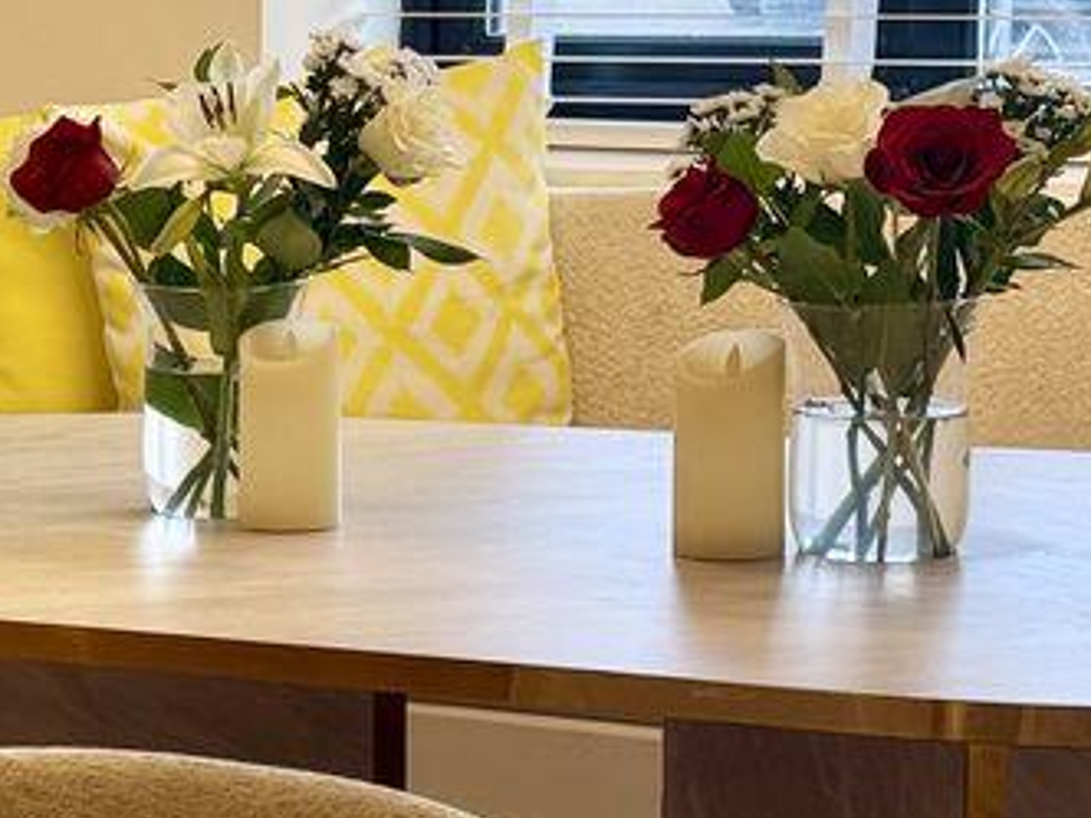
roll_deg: +0.9
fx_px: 4665
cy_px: 575
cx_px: -532
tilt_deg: -10.2
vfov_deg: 10.0
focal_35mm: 148
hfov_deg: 12.7
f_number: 1.78
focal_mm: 6.76
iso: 50
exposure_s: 1/100
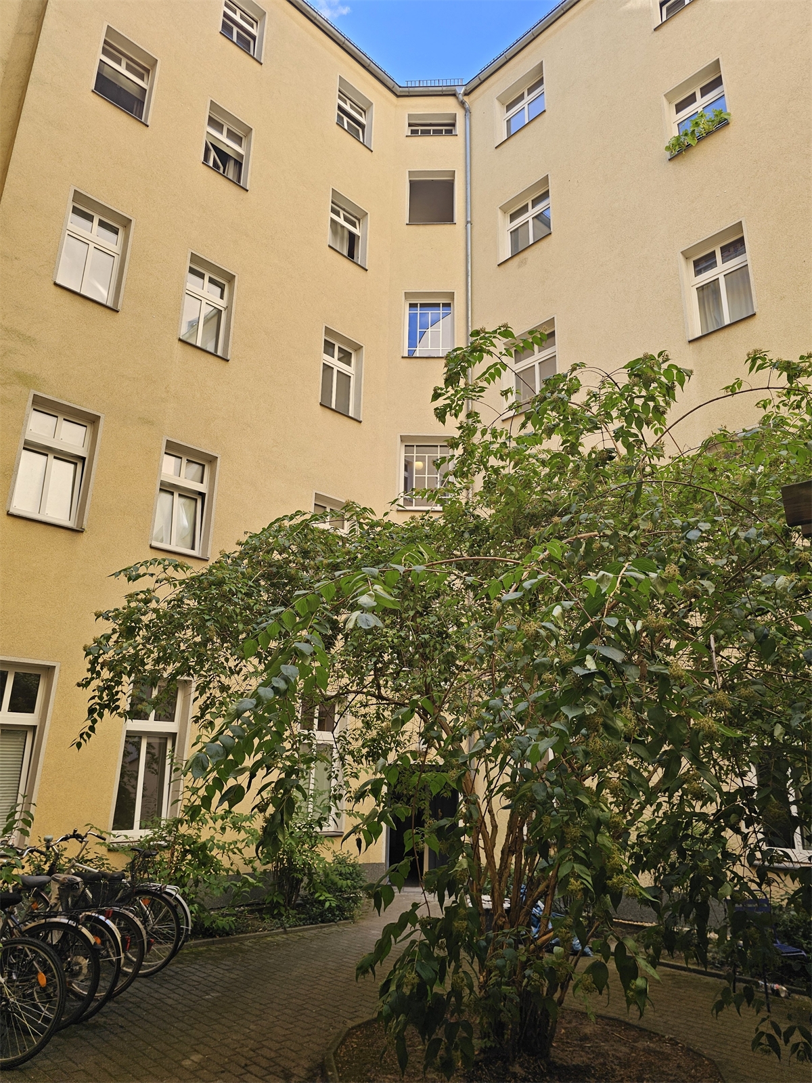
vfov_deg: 73.9
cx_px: 406
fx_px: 719
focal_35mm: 23
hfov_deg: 58.9
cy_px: 542
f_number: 1.7
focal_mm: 6.3
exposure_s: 1/180
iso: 12
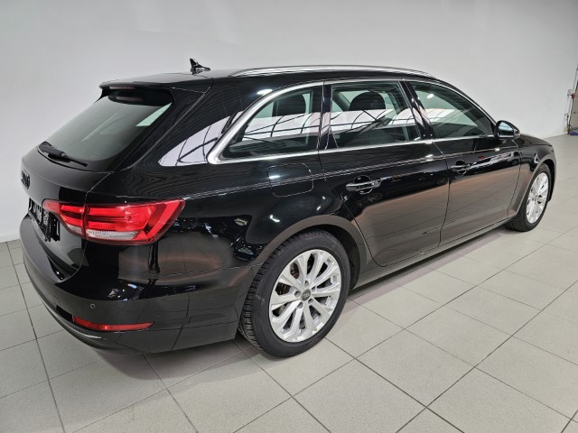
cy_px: 216
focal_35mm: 23
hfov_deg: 73.9
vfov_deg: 58.9
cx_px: 289
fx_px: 384
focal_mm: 6.3
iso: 40
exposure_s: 1/100
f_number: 1.7
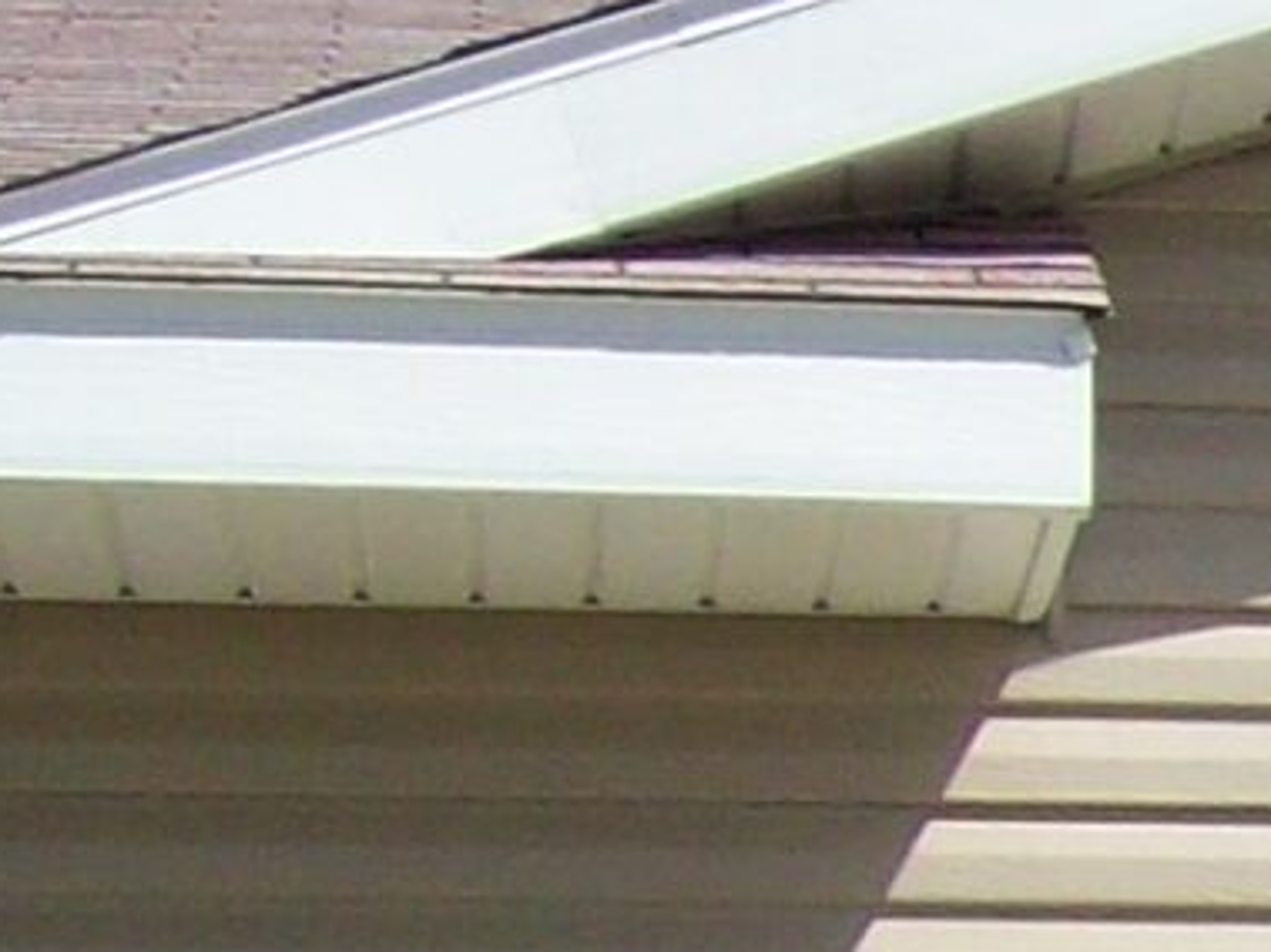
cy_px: 2276
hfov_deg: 7.1
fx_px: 8919
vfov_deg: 5.9
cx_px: 4004
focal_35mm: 243
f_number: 4.8
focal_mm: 6
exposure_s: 1/758
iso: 80
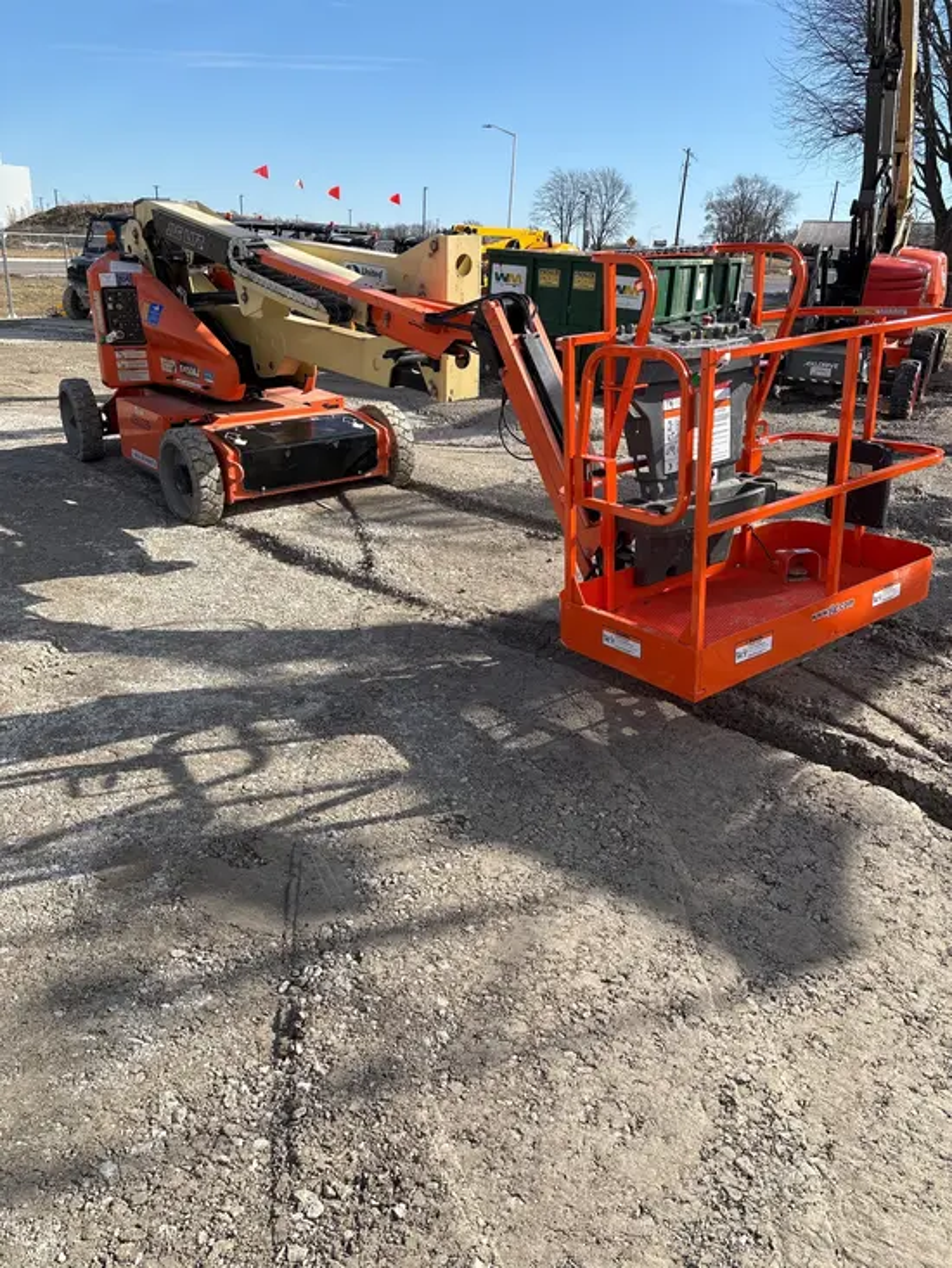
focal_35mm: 26
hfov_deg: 53.1
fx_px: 953
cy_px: 634
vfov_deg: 67.3
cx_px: 476
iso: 50
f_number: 1.6
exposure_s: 1/2639
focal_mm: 5.96
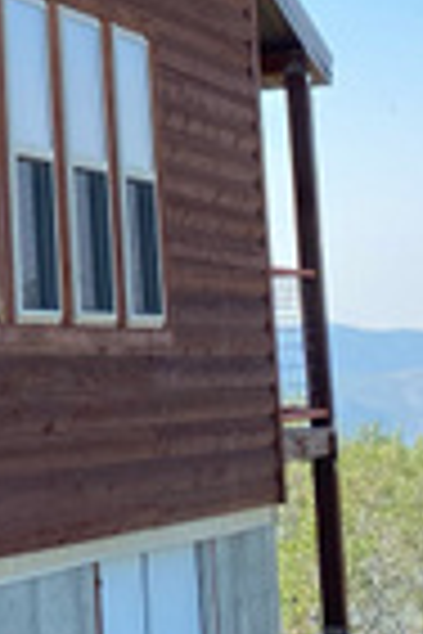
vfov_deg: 16.3
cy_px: -18
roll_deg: -0.1
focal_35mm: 123
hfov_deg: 10.3
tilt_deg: +9.8
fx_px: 2168
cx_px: -428
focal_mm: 4.25
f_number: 1.8
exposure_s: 1/1429
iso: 32
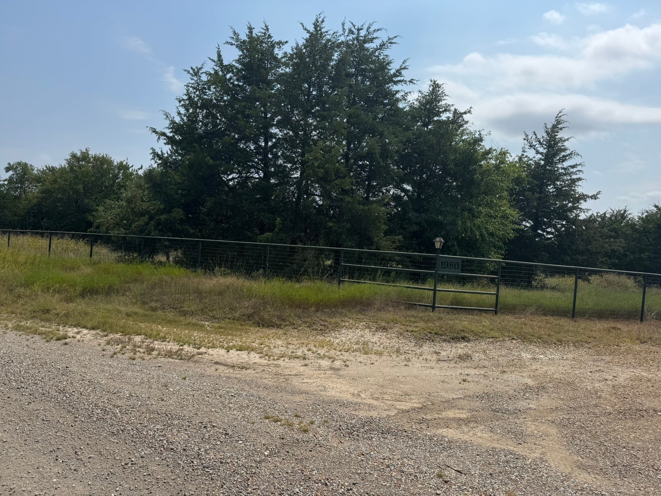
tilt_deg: -0.4
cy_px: 248
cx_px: 330
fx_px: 458
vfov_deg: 56.8
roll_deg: -3.9
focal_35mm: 24
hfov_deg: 71.6
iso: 80
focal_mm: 6.76
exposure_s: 1/7937
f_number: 1.78
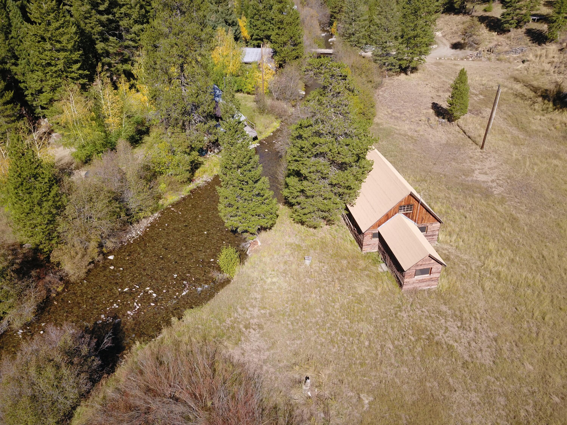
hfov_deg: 67.3
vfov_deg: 53.1
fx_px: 426
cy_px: 212
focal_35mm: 26
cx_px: 284
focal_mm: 4.73
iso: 100
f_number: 2.2
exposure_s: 1/876
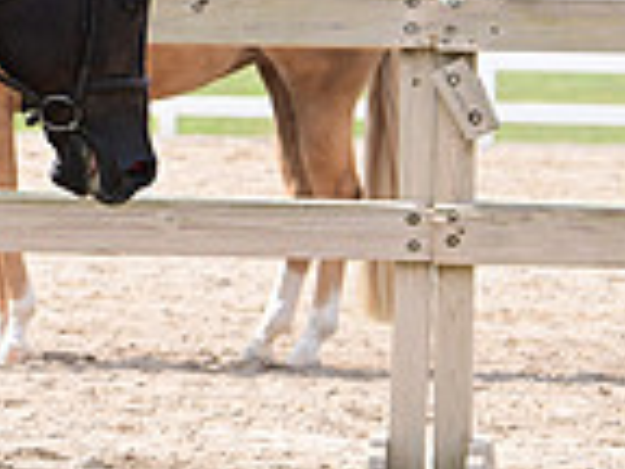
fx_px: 7692
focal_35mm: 426
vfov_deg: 3.5
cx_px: -560
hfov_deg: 4.6
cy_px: -76
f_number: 6.3
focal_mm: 110
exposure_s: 1/1600
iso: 800
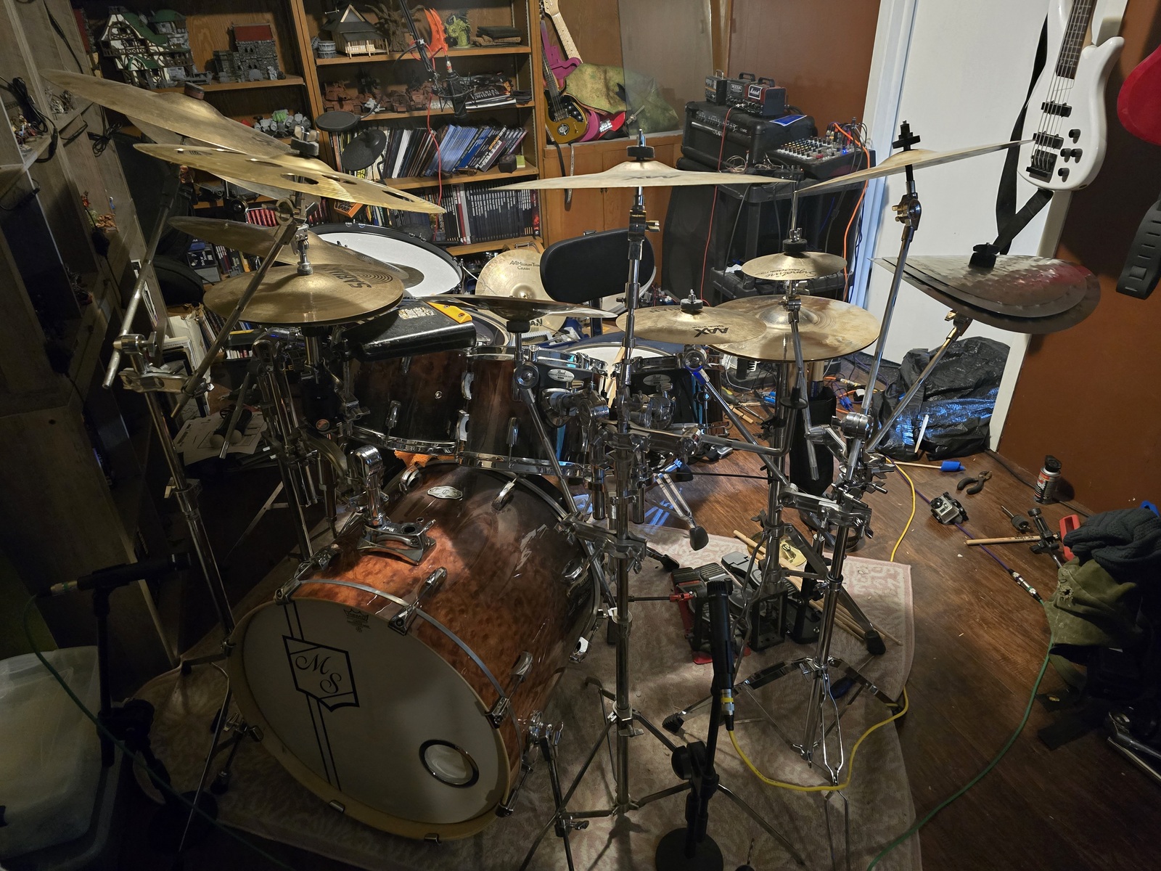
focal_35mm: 23
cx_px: 580
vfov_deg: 58.9
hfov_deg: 73.9
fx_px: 771
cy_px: 436
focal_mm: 6.3
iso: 1600
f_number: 1.7
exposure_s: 1/30
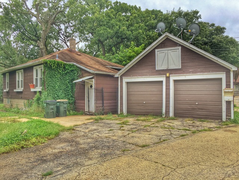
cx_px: 120
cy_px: 90
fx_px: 200
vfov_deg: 48.2
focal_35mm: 29
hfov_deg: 61.7
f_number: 2.2
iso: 25
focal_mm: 4.15
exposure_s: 1/487
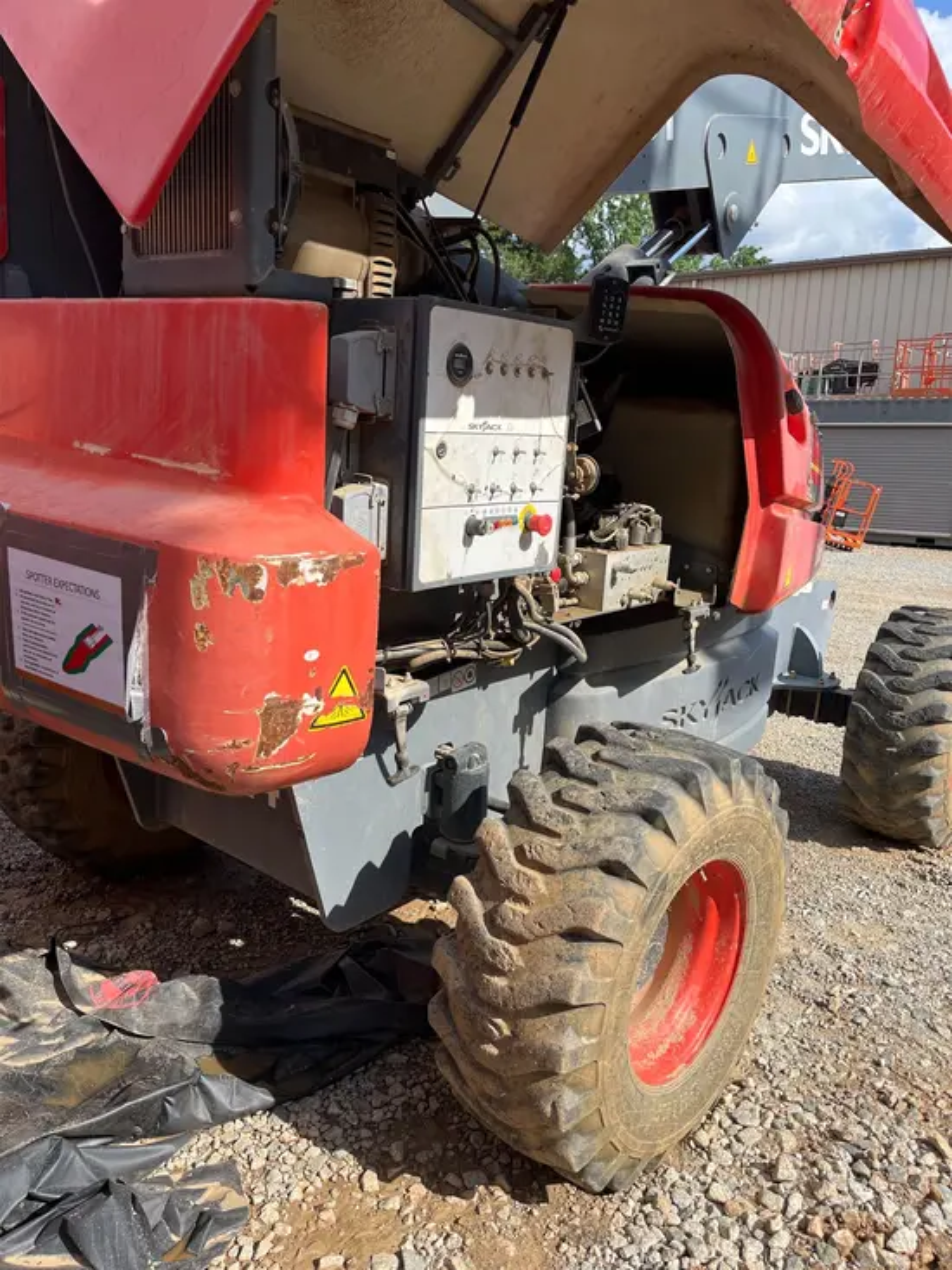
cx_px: 476
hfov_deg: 53.1
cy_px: 635
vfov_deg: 67.3
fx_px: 953
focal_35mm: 26
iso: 50
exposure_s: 1/2222
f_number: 1.6
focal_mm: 5.1
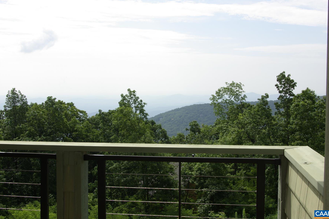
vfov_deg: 31.2
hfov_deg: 45.4
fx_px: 393
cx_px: 166
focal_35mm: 43
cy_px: 108
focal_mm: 28
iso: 100
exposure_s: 1/125
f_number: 13
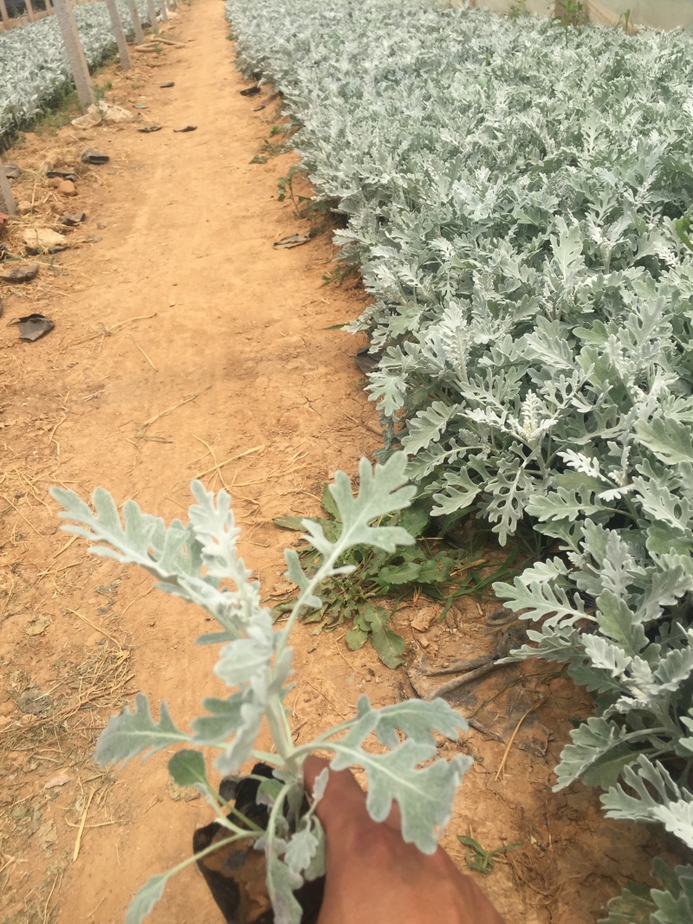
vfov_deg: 61.7
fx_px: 774
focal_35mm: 29
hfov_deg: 48.2
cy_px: 462
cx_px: 346
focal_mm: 4.15
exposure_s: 1/2198
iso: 32
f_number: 2.2
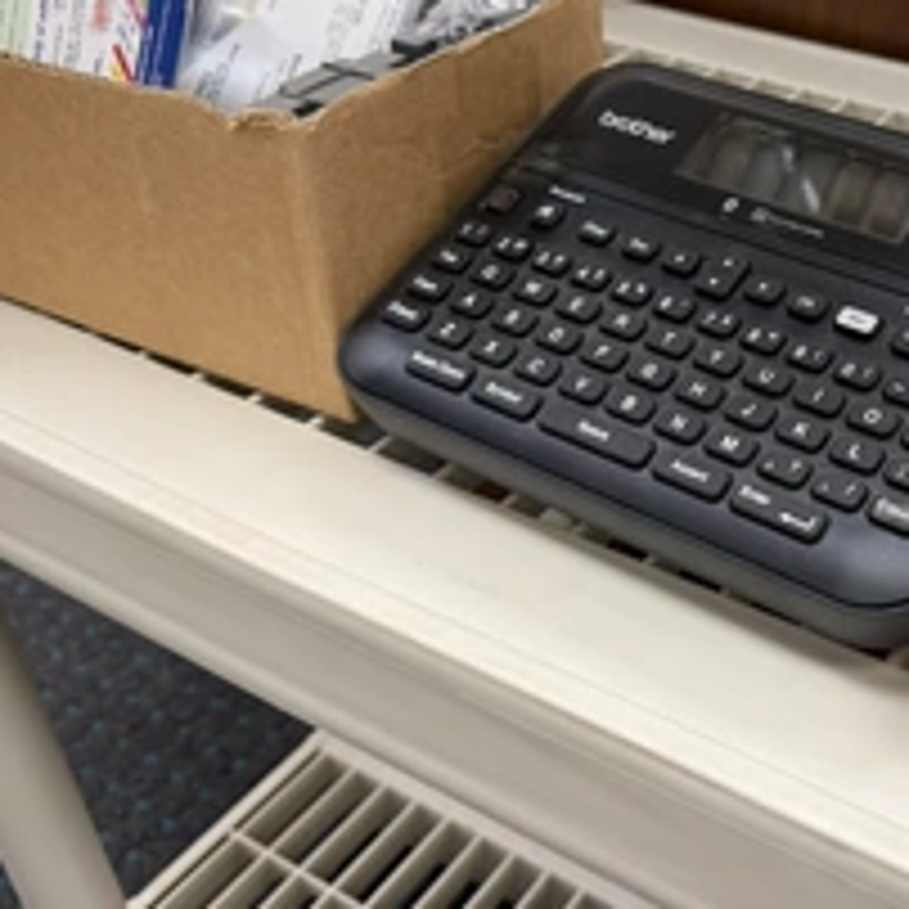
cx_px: 752
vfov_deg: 39.9
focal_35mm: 42
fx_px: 1248
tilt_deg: -34.9
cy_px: 378
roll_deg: -2.4
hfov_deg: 38.3
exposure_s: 1/60
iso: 200
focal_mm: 6.76
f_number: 1.78
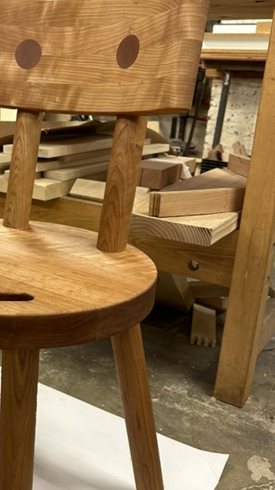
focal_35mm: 43
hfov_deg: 26.6
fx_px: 558
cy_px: 258
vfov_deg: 47.4
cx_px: 17
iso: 200
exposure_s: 1/60
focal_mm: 6.86
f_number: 1.78
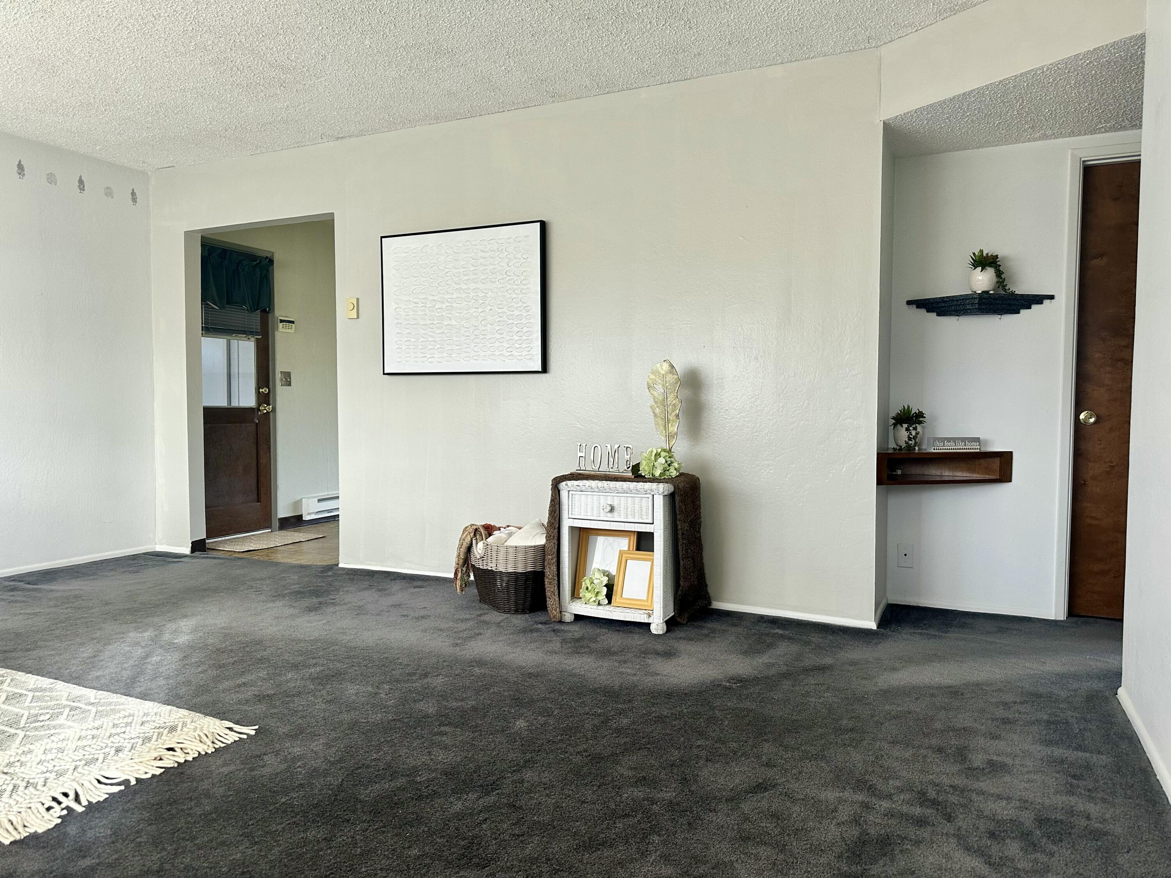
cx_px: 586
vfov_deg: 56.8
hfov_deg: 71.6
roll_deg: -0.3
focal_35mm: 24
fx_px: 812
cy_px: 439
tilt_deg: -2.6
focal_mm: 6.86
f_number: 1.78
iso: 160
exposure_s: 1/60
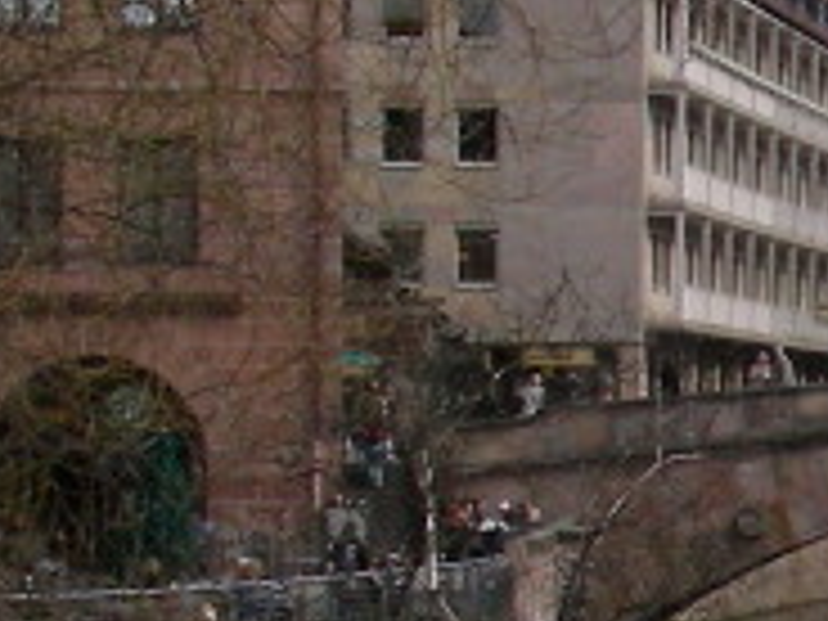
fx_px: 4449
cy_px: 394
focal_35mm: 186
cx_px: 1485
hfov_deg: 10.1
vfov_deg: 8.0
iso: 50
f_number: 4
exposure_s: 1/482
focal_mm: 6.3
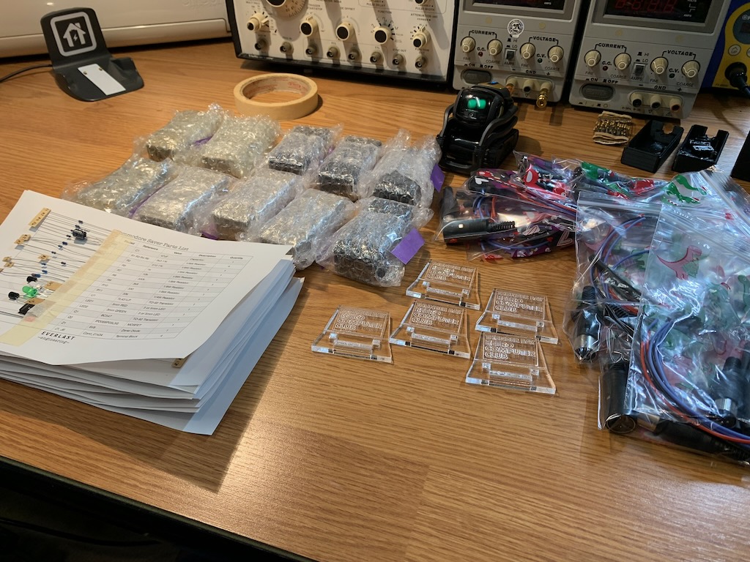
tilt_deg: -40.5
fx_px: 563
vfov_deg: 53.1
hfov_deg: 67.3
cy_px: 281
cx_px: 375
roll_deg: -0.1
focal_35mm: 26
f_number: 1.8
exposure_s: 1/60
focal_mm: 4.25
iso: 50
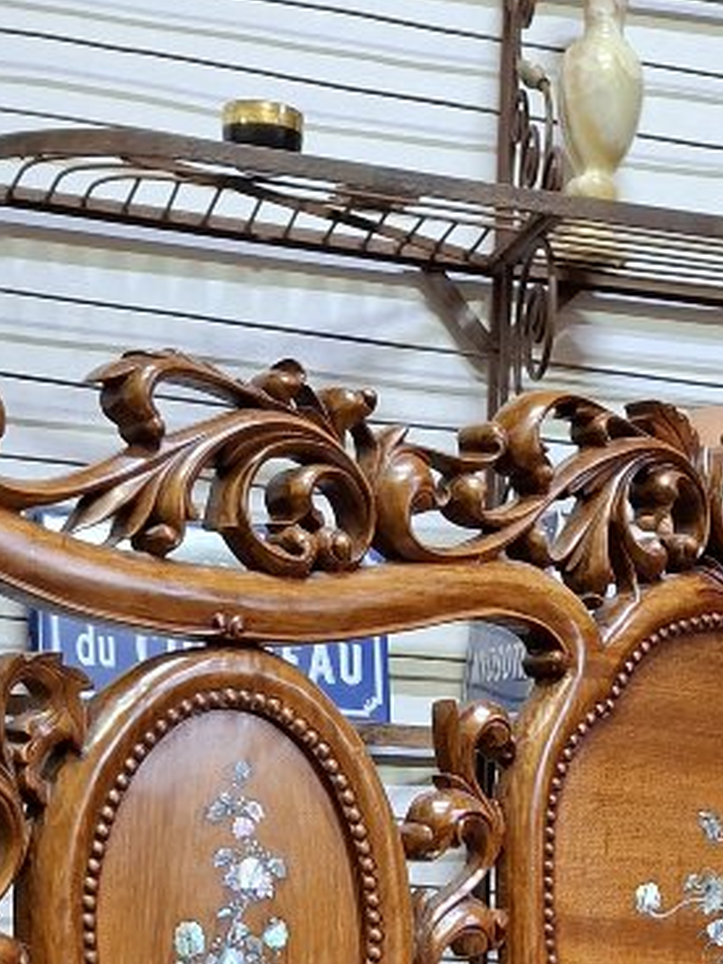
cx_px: 618
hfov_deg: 19.4
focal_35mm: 75
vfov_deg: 23.0
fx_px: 2089
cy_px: 1265
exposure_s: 1/25
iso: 640
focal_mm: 5.54
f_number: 1.8
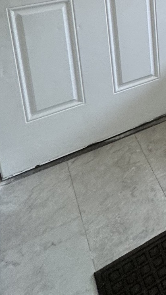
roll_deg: -1.1
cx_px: 315
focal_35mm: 48
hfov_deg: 18.3
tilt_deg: -15.7
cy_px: -45
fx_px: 375
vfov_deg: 35.3
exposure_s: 1/120
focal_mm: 2.22
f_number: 2.2
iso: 125
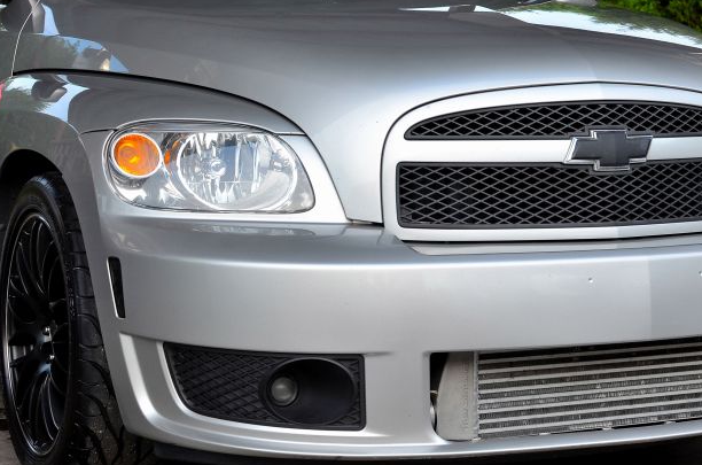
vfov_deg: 15.5
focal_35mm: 88
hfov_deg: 23.2
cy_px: 181
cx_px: 358
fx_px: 1709
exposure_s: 1/160
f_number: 6.3
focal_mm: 35
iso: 200
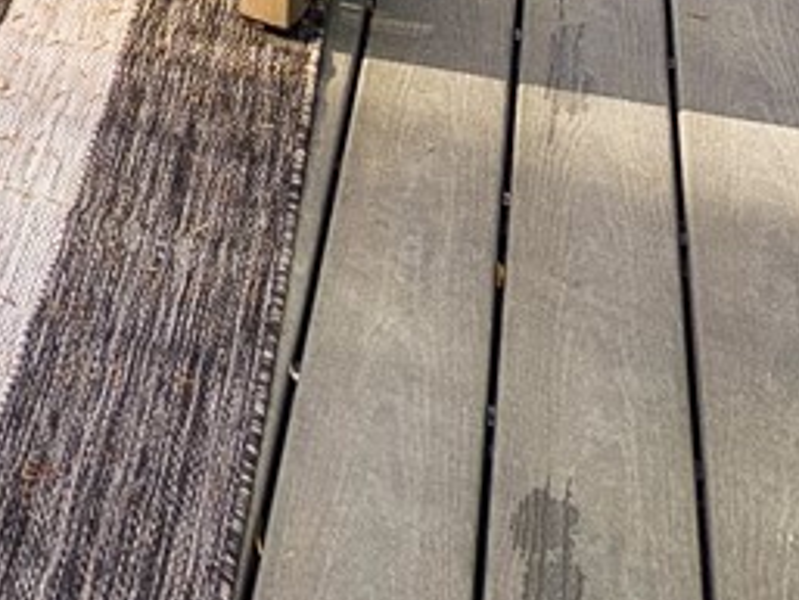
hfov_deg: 13.6
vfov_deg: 12.4
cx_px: -1074
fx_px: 2494
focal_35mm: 108
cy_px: -525
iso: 100
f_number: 2.8
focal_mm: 17
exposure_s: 1/320
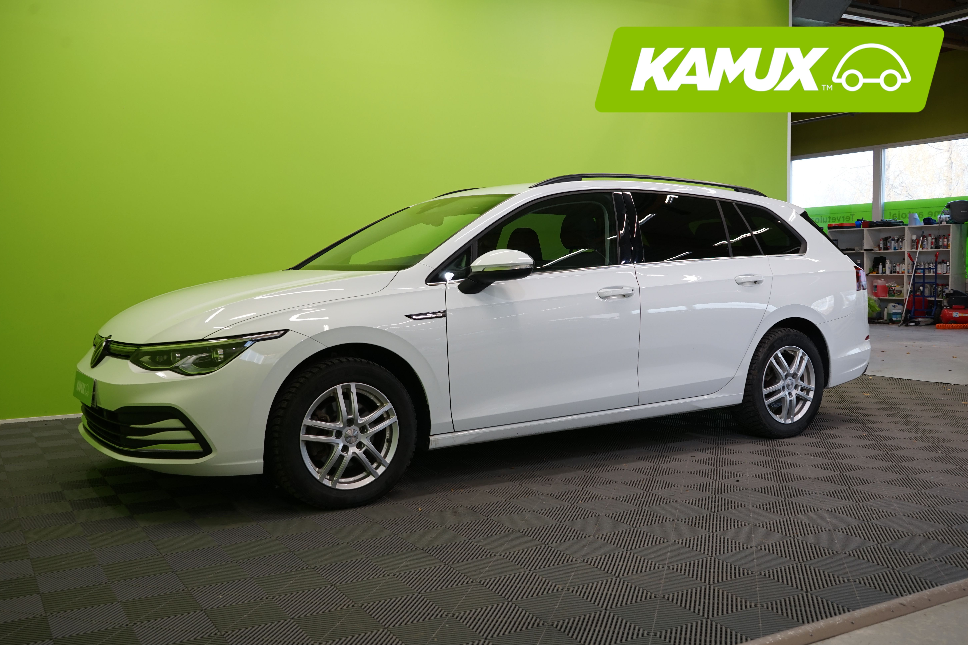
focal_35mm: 33
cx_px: 471
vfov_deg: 40.0
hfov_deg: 57.2
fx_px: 887
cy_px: 327
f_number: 6.3
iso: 500
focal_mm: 32
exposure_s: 1/40
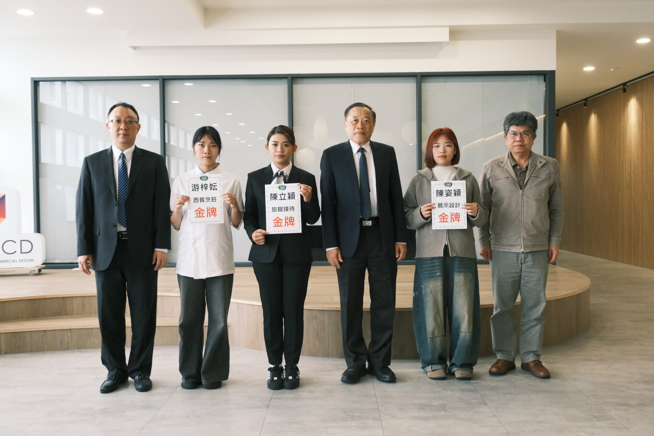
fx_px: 581
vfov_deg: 41.1
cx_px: 327
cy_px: 218
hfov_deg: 58.7
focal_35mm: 32
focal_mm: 21.4
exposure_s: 1/250
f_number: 5.6
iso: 4000
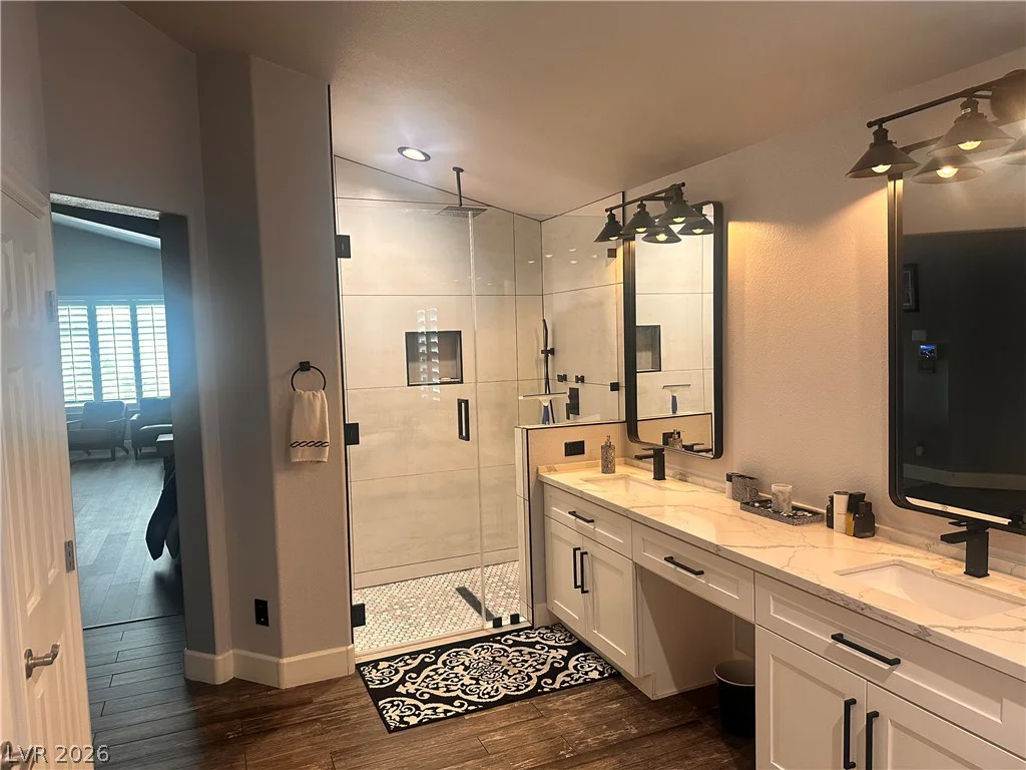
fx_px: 711
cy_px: 385
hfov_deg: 71.6
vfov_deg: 56.8
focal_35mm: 24
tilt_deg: -4.3
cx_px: 513
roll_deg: +1.4
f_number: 1.78
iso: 250
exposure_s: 1/60
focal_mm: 6.86
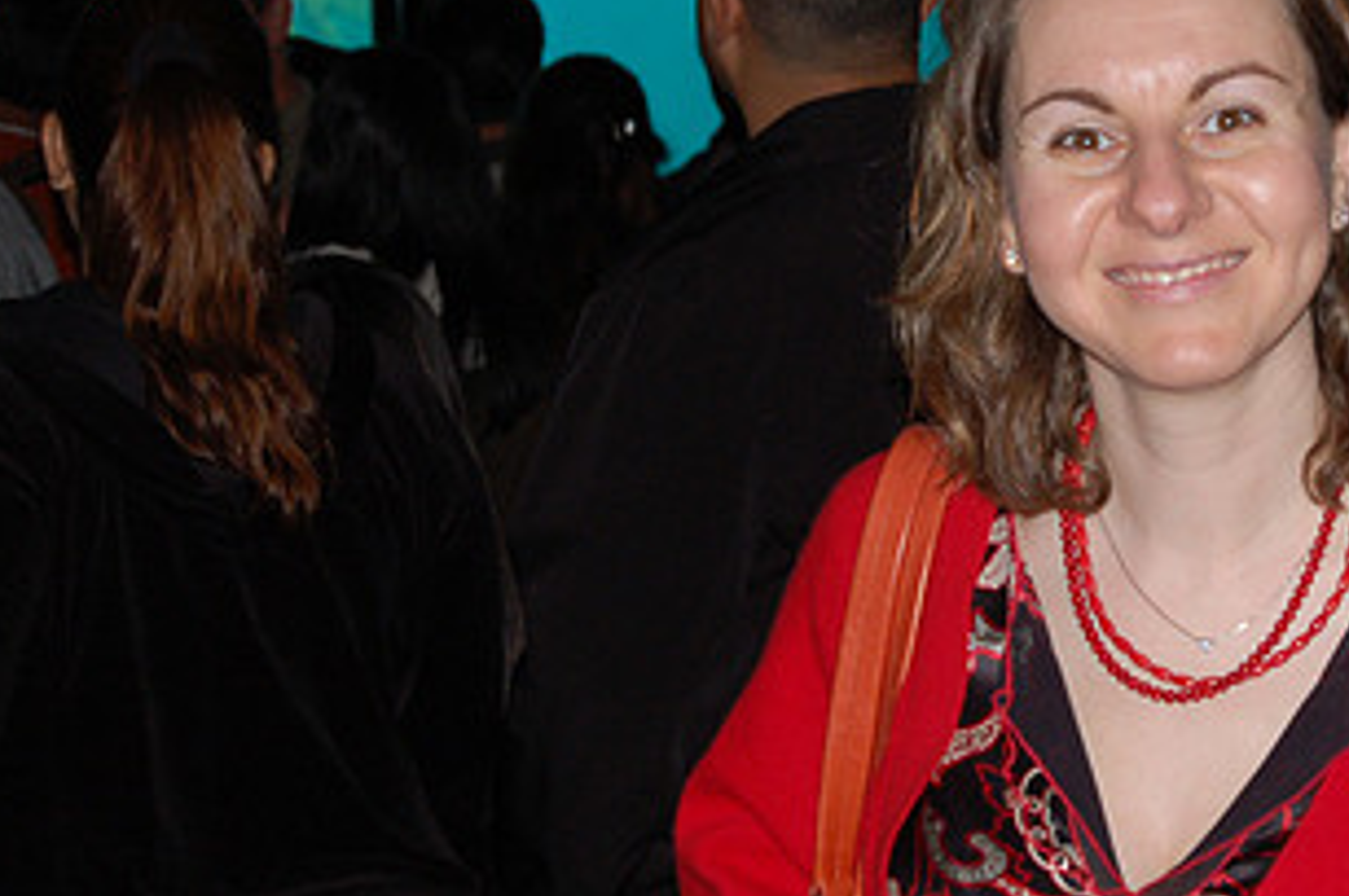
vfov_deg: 8.8
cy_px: 343
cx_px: 1077
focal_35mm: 156
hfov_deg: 13.1
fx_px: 5837
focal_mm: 55
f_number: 5.6
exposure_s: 1/60
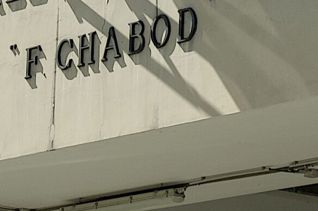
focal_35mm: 250
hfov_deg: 8.2
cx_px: 200
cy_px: -113
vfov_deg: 5.4
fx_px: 2206
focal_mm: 38
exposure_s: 1/500
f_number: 5.6
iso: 200
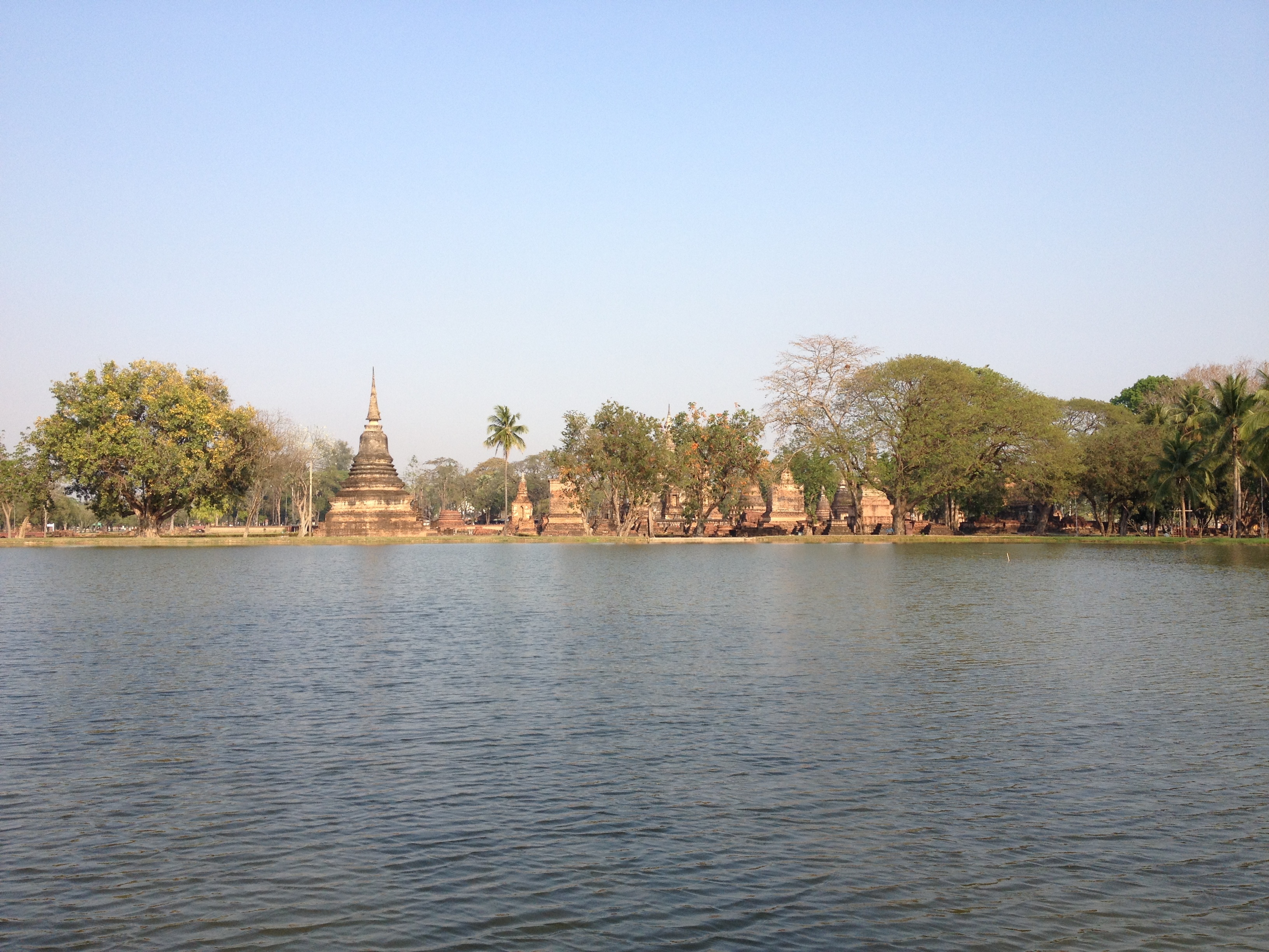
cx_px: 634
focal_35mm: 35
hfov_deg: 52.6
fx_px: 1283
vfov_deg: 40.7
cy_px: 476
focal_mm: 4.28
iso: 50
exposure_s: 1/876
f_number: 2.4
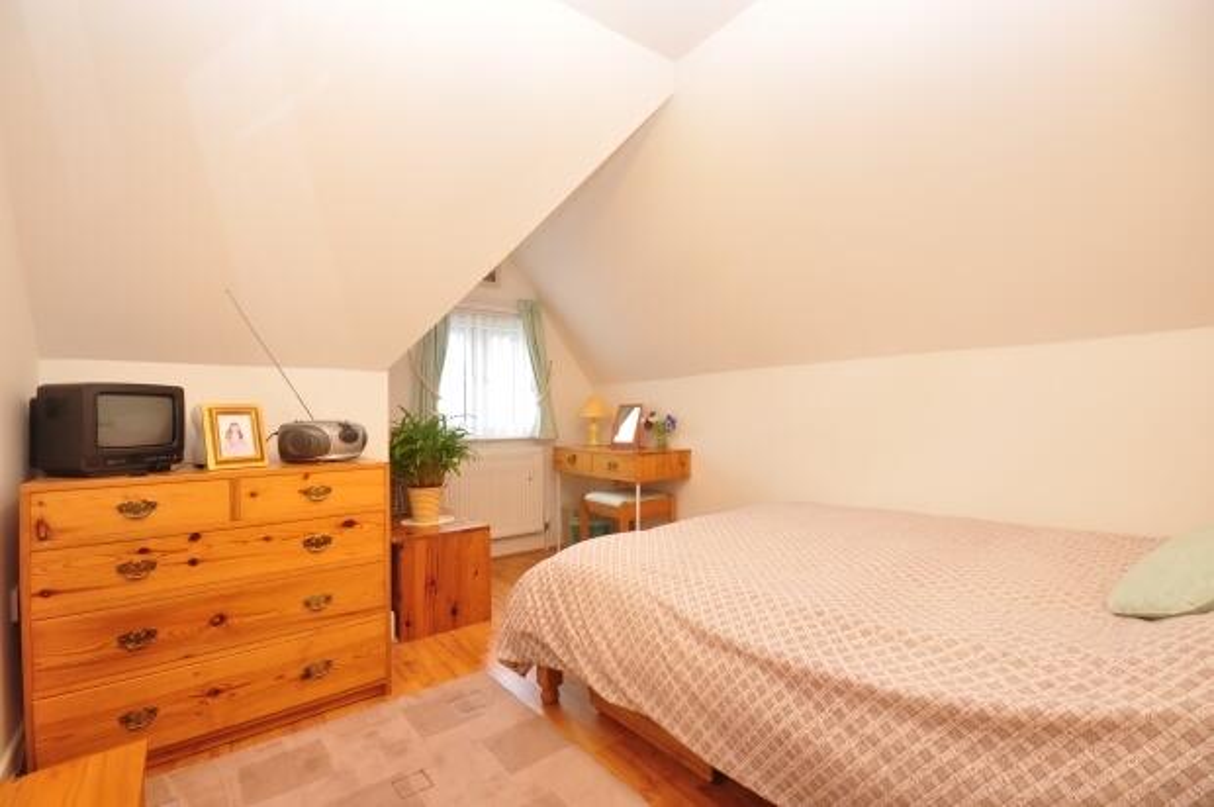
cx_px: 607
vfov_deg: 77.2
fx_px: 505
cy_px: 404
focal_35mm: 15
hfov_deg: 100.4
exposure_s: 1.6
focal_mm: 10
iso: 200
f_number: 13
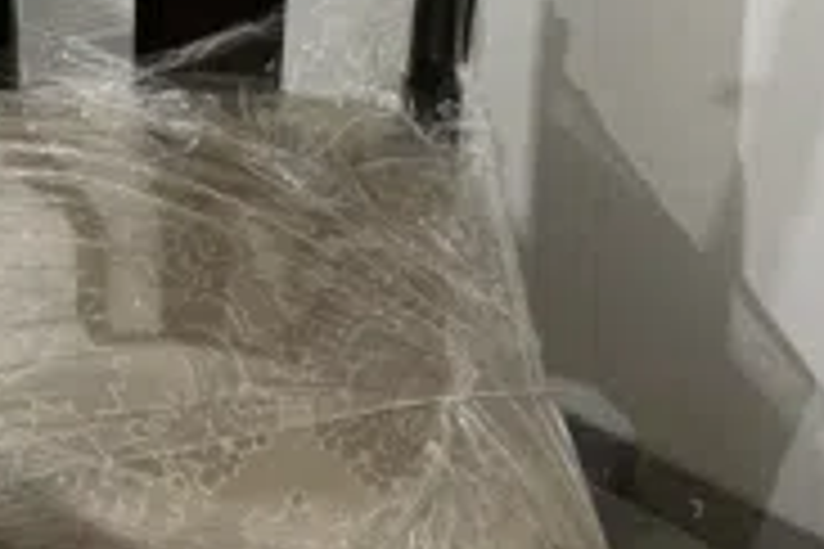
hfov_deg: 33.6
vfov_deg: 22.3
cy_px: 36
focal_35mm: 59
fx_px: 1350
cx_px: 266
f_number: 1.5
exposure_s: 1/33
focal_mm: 5.7
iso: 400
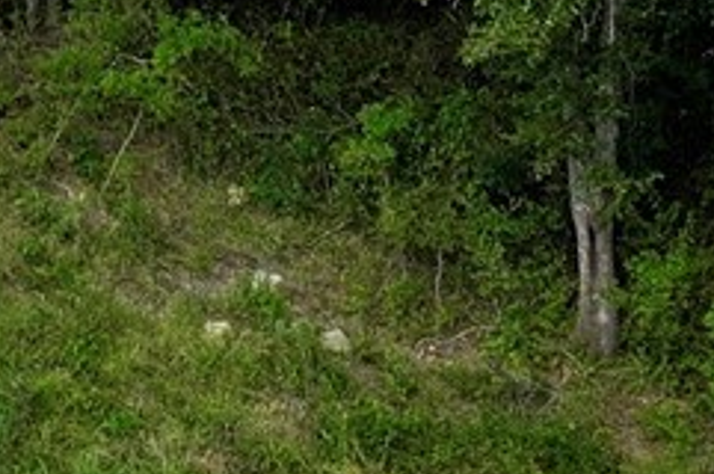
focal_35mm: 199
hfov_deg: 10.2
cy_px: -572
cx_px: -80
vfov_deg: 6.6
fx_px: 3941
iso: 160
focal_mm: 12.29
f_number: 2.8
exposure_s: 1/1600
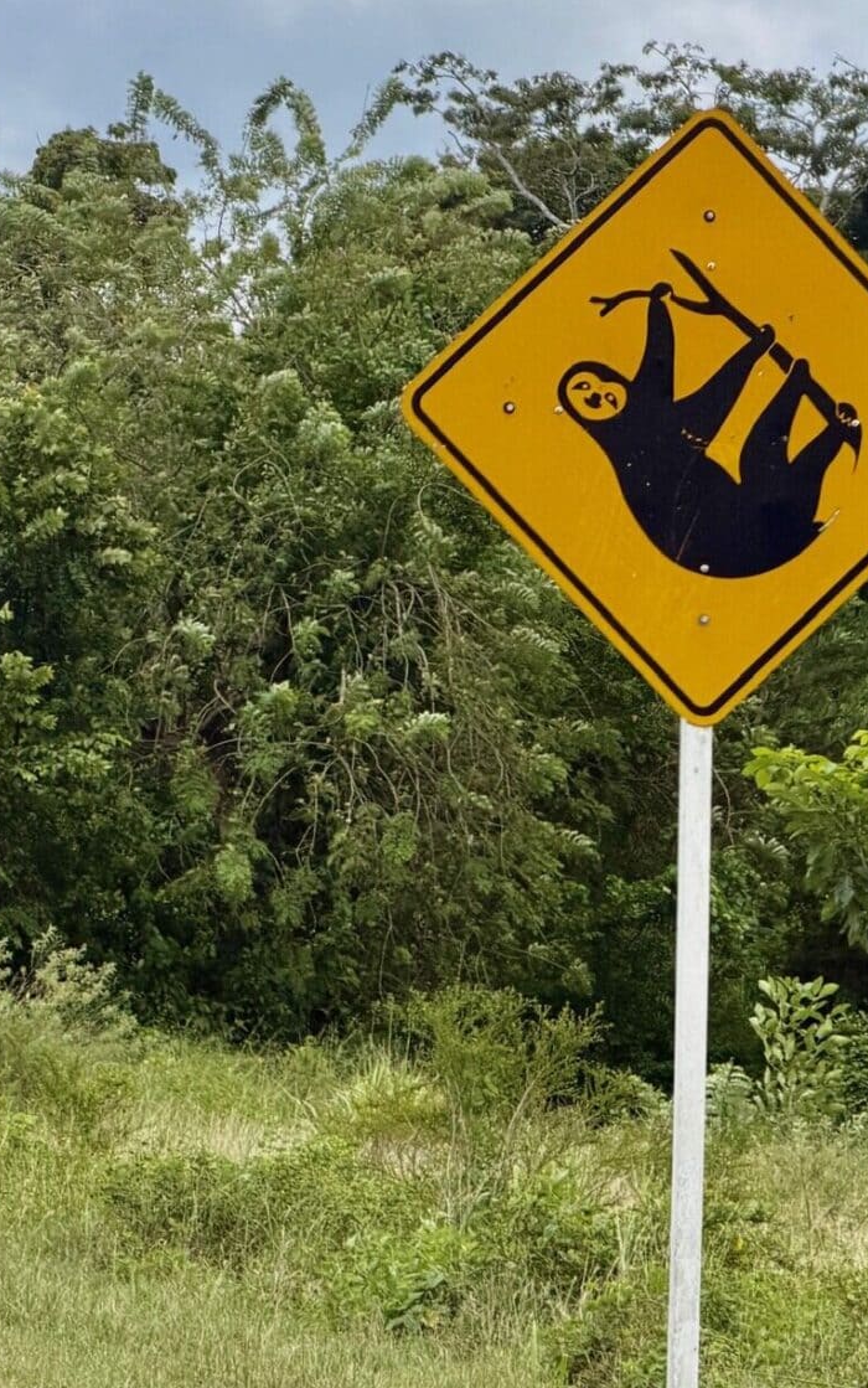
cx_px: 301
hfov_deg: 9.2
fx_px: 5371
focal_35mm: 142
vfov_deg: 14.7
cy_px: 696
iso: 32
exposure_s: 1/631
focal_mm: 16.89
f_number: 2.8
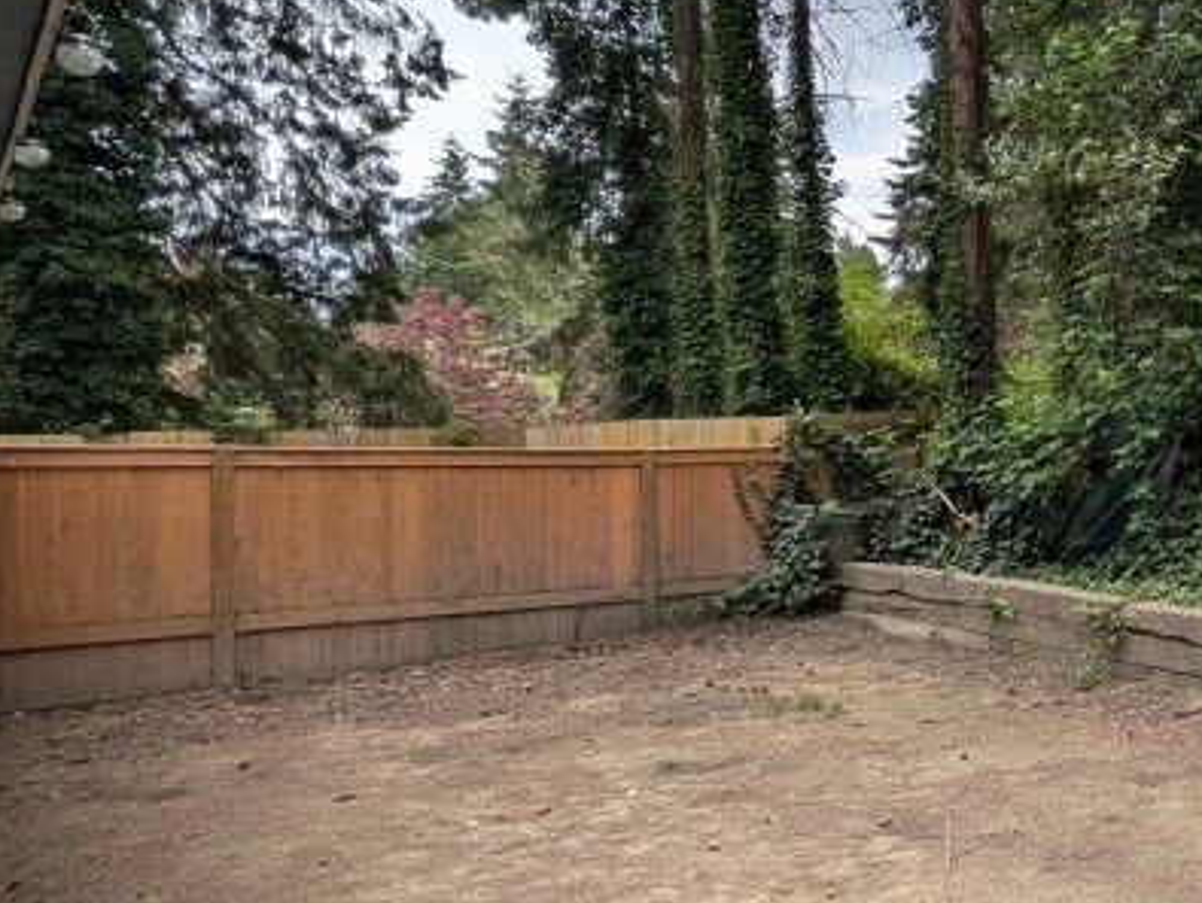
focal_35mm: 31
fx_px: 1077
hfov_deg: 45.9
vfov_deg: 45.5
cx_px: 1275
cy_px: 420
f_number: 1.7
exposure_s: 1/1195
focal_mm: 2.02
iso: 43
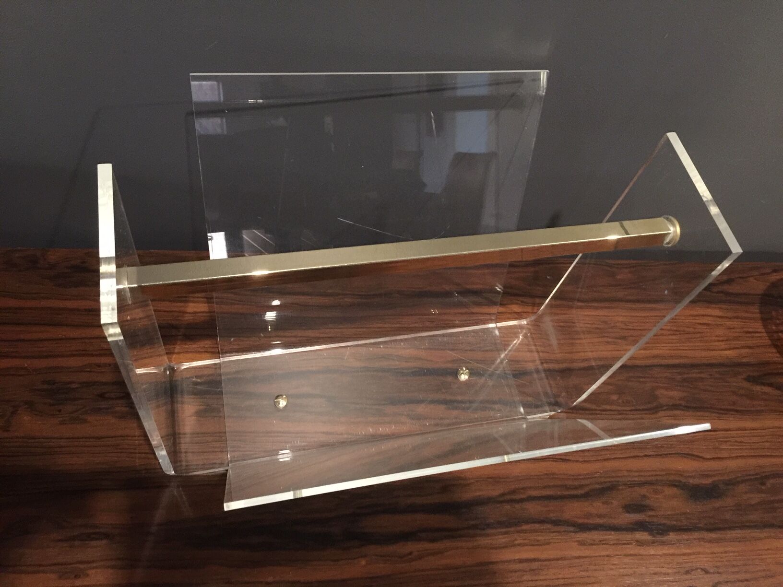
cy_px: 294
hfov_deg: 61.7
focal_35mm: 29
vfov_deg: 48.2
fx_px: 656
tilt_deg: -57.5
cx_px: 392
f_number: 2.2
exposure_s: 1/4
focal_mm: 4.15
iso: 160
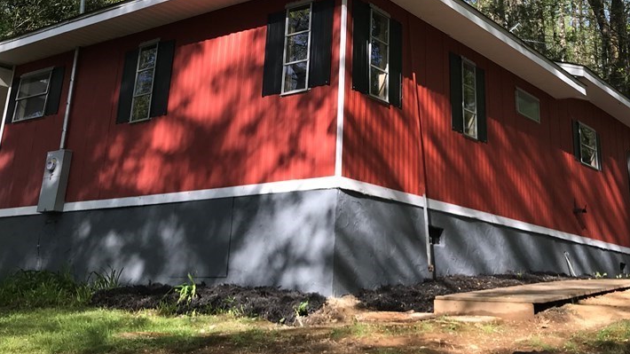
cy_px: 46
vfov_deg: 26.3
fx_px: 735
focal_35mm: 44
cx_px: 382
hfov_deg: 46.1
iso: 20
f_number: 1.8
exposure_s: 1/613
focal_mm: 3.99
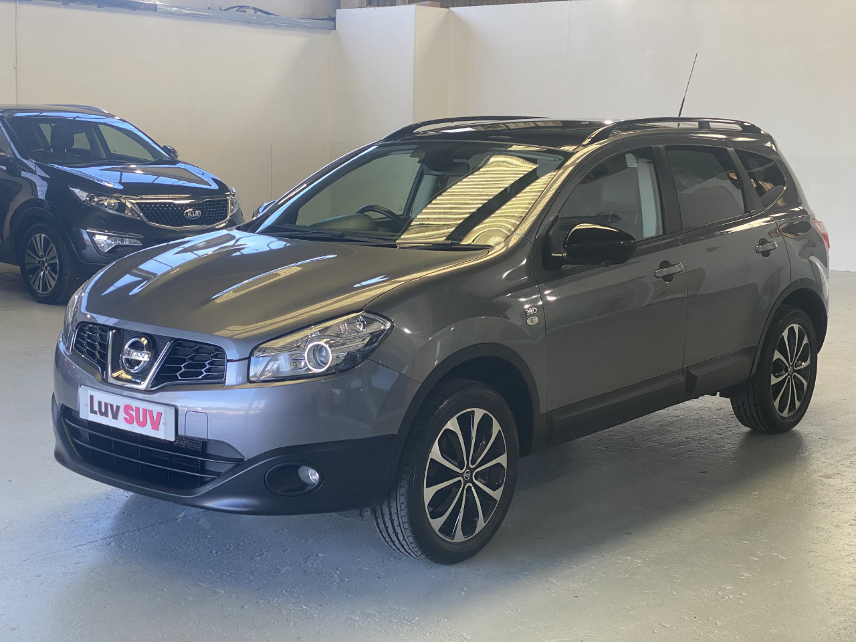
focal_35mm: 52
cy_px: 321
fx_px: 1286
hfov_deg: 36.8
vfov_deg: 28.0
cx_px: 428
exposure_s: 1/100
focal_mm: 6
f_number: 2
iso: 50
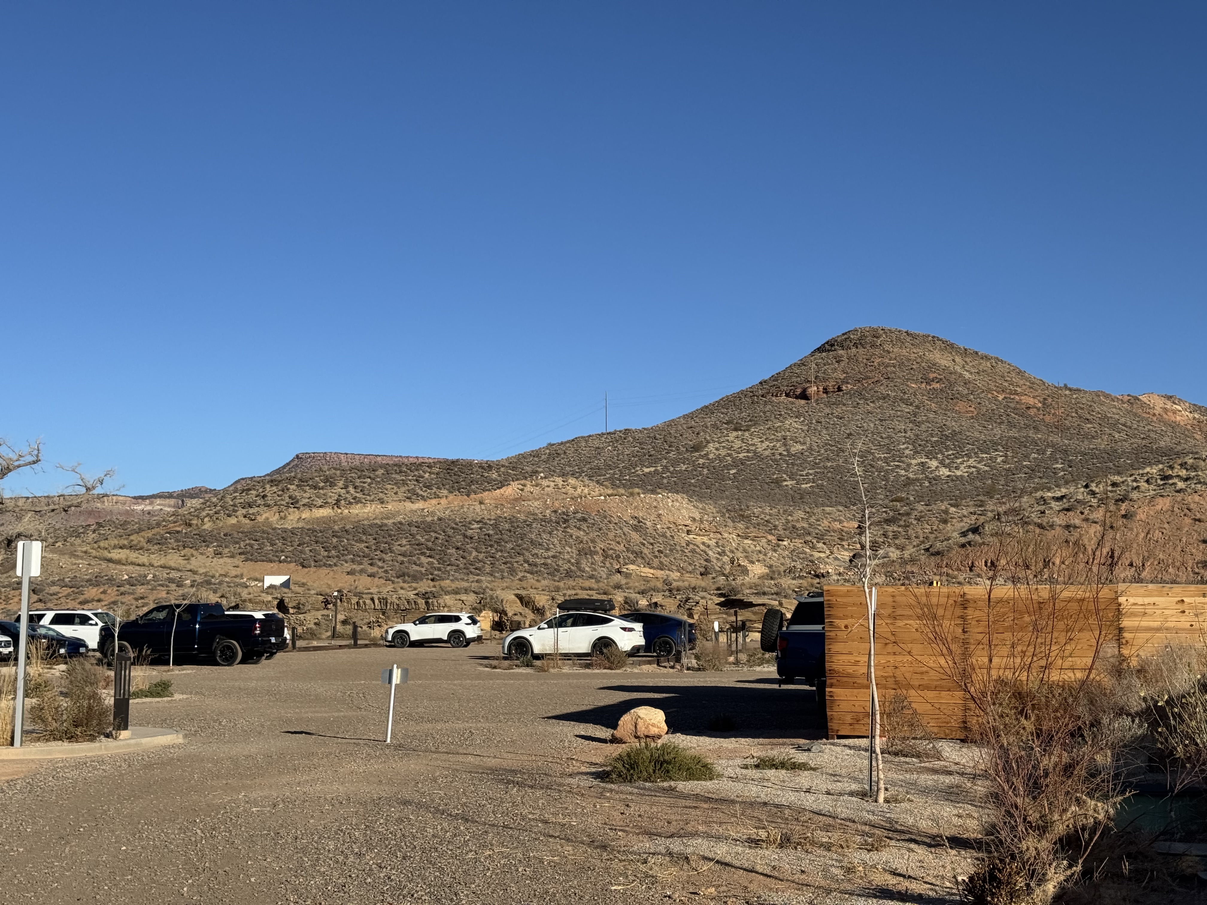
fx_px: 1674
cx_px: 604
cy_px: 452
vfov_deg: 30.3
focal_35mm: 48
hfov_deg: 39.7
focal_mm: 6.76
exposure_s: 1/5848
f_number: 1.78
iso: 64
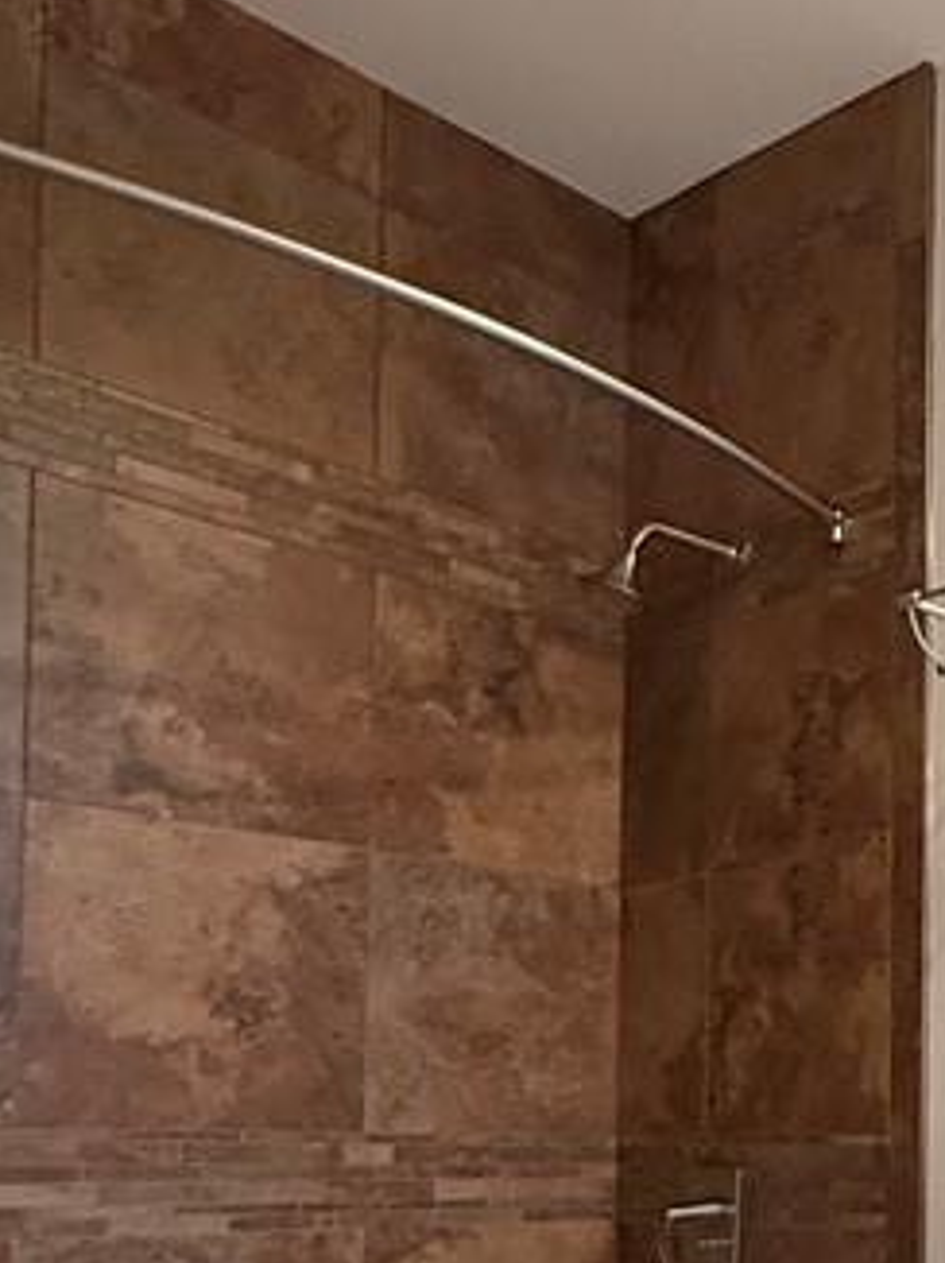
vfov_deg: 40.1
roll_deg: +0.1
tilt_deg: +2.0
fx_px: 1604
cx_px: 1294
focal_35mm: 44
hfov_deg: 26.6
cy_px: 1116
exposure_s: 1/60
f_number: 2.2
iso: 400
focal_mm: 2.22
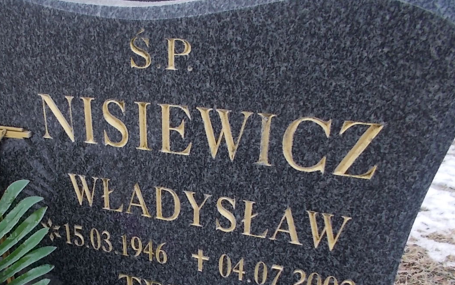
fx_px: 521
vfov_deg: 30.0
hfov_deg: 45.9
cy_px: 219
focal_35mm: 42
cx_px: 128
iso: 80
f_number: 3.2
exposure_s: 1/125
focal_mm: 4.6
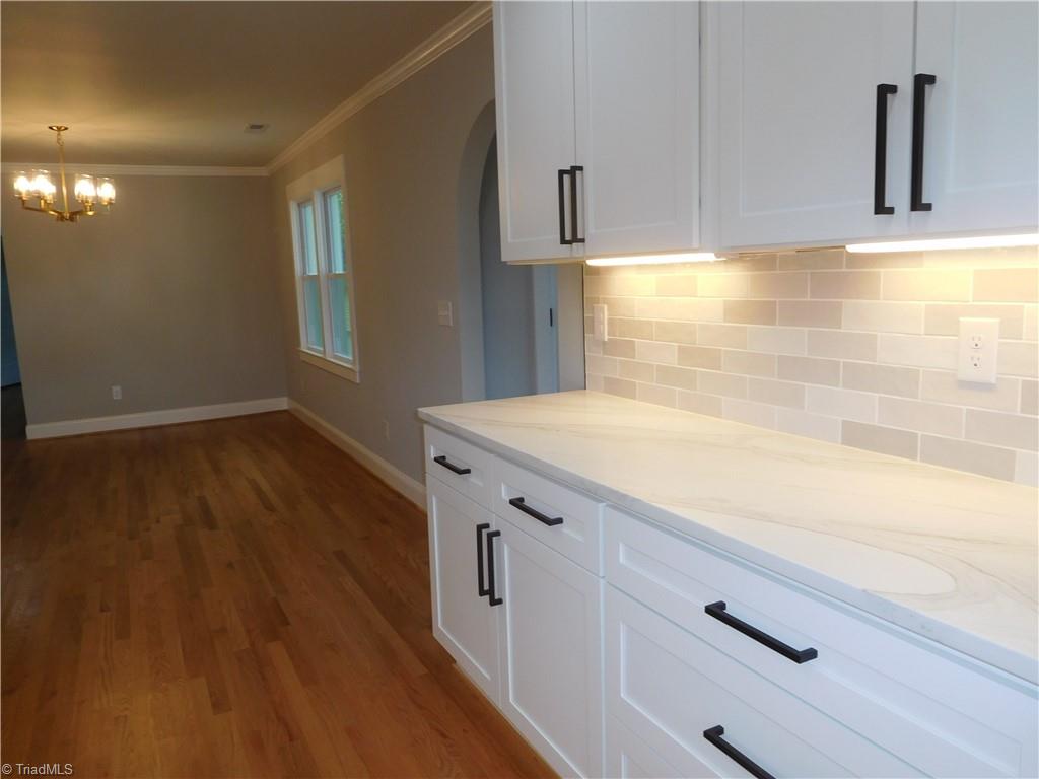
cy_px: 390
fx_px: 750
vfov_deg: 54.9
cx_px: 520
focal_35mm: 25
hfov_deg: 69.4
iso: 125
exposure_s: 1/80
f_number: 3.4
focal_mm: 4.5
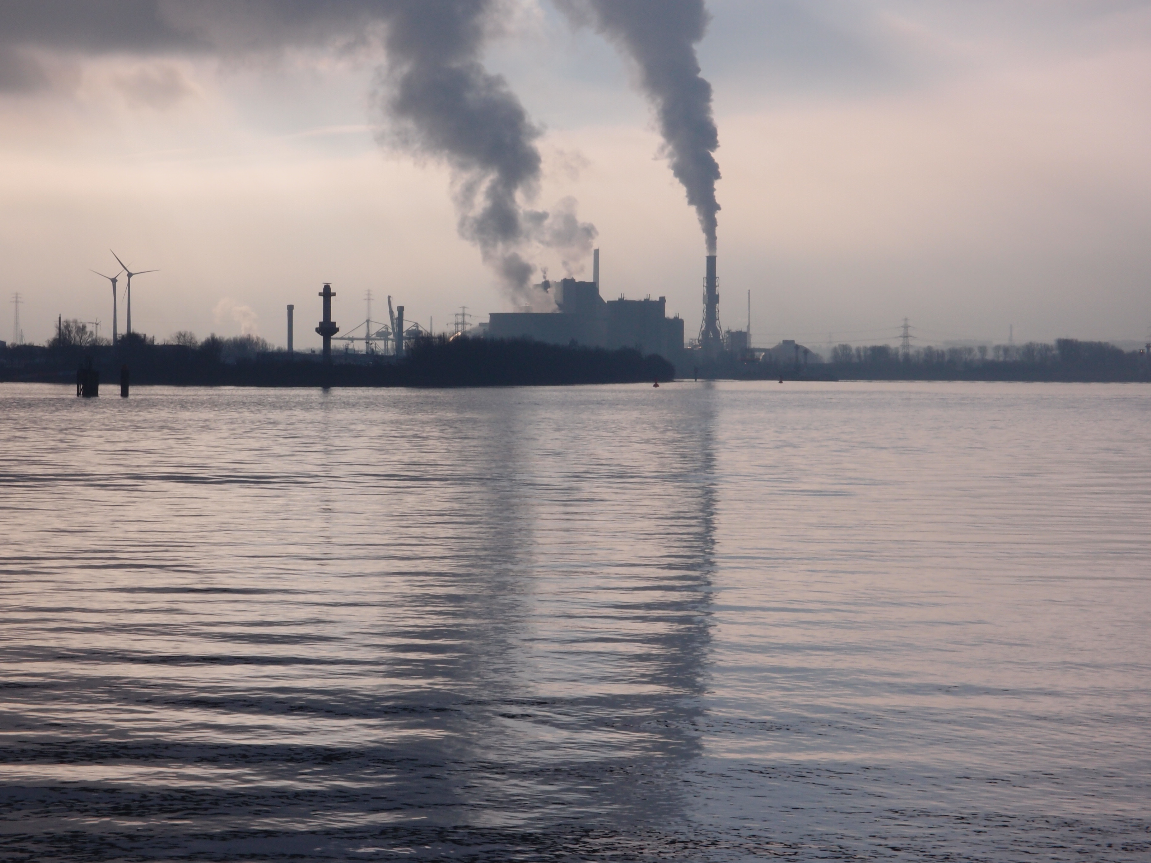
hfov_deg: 17.6
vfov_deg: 13.2
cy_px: 432
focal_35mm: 112
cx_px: 576
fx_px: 3724
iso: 100
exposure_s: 1/800
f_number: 8
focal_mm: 24
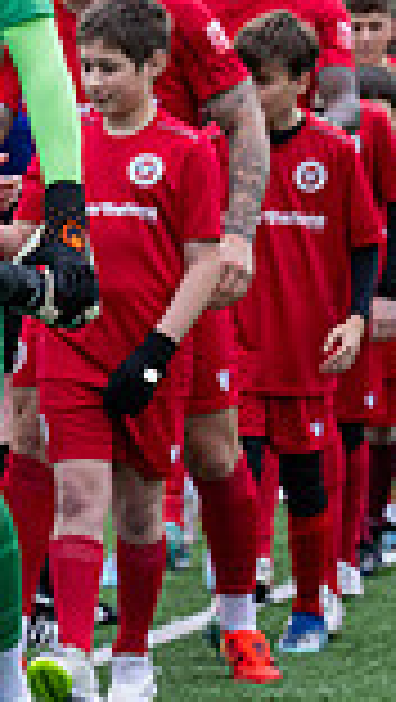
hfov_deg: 3.3
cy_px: 310
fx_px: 6743
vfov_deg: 6.0
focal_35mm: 362
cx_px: -682
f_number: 5
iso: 250
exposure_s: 1/250
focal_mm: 80
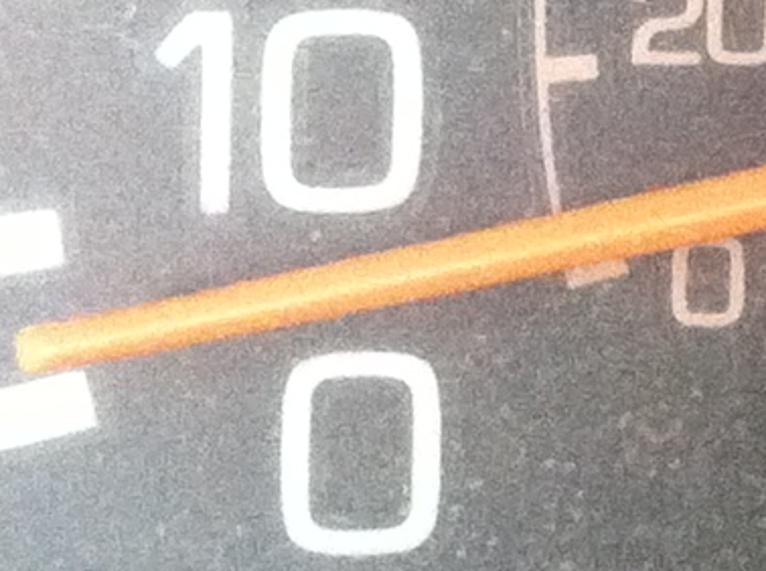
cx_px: 1621
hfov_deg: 7.8
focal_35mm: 240
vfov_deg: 6.0
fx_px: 5301
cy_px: -533
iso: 400
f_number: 2.8
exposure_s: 1/15
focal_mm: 3.85
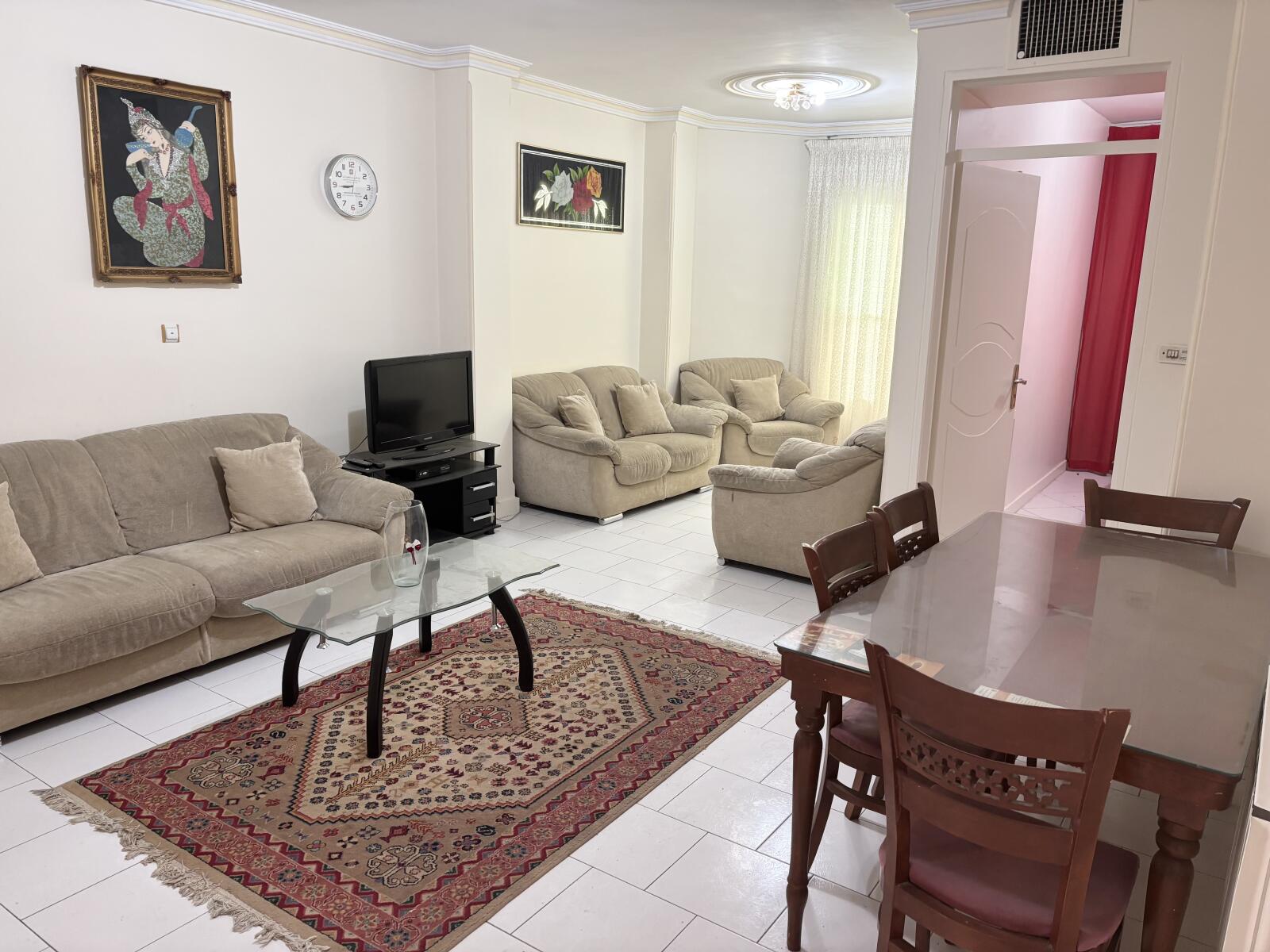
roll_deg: -2.0
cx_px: 635
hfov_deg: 67.3
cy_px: 476
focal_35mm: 26
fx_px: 954
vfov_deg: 53.1
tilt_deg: -12.5
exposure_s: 1/50
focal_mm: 5.96
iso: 125
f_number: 1.6
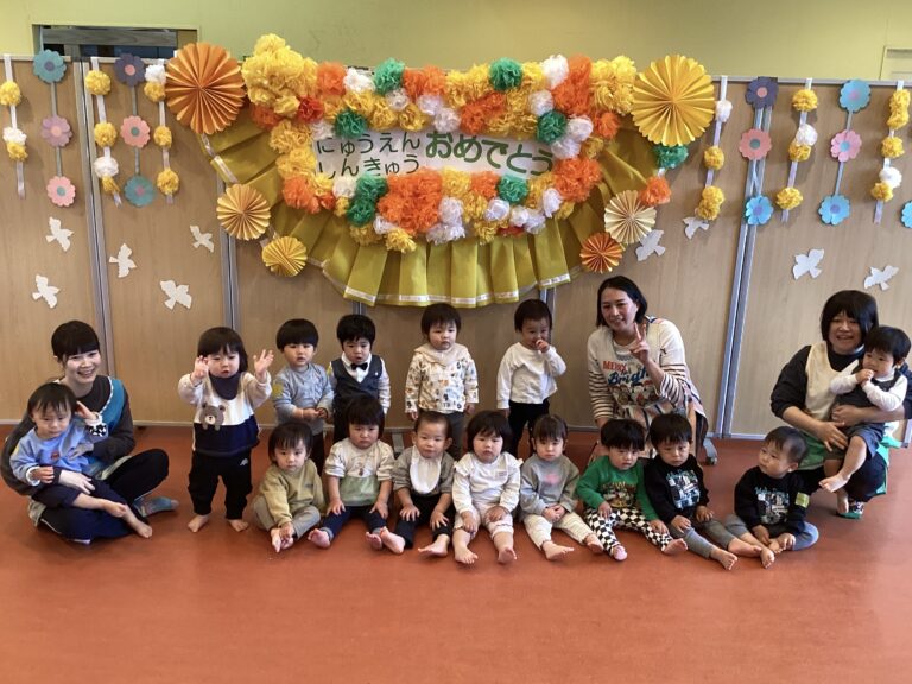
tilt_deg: -18.7
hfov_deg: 58.4
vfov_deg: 45.4
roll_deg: -1.9
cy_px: 342
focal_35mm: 31
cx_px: 456
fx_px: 817
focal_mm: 3.3
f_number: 2.4
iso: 160
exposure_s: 1/60
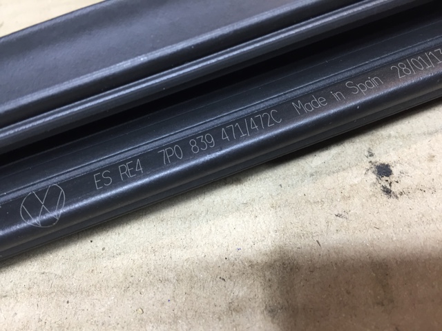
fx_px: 370
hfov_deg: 61.7
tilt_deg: -56.0
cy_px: 166
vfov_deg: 48.2
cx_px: 221
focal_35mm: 29
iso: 100
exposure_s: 1/33
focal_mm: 4.15
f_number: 2.2
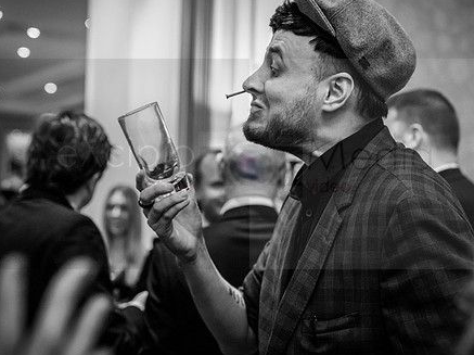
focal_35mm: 69
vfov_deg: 21.3
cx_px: 251
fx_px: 944
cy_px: 163
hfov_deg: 28.2
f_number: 3.2
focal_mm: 54
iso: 5000
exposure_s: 1/125
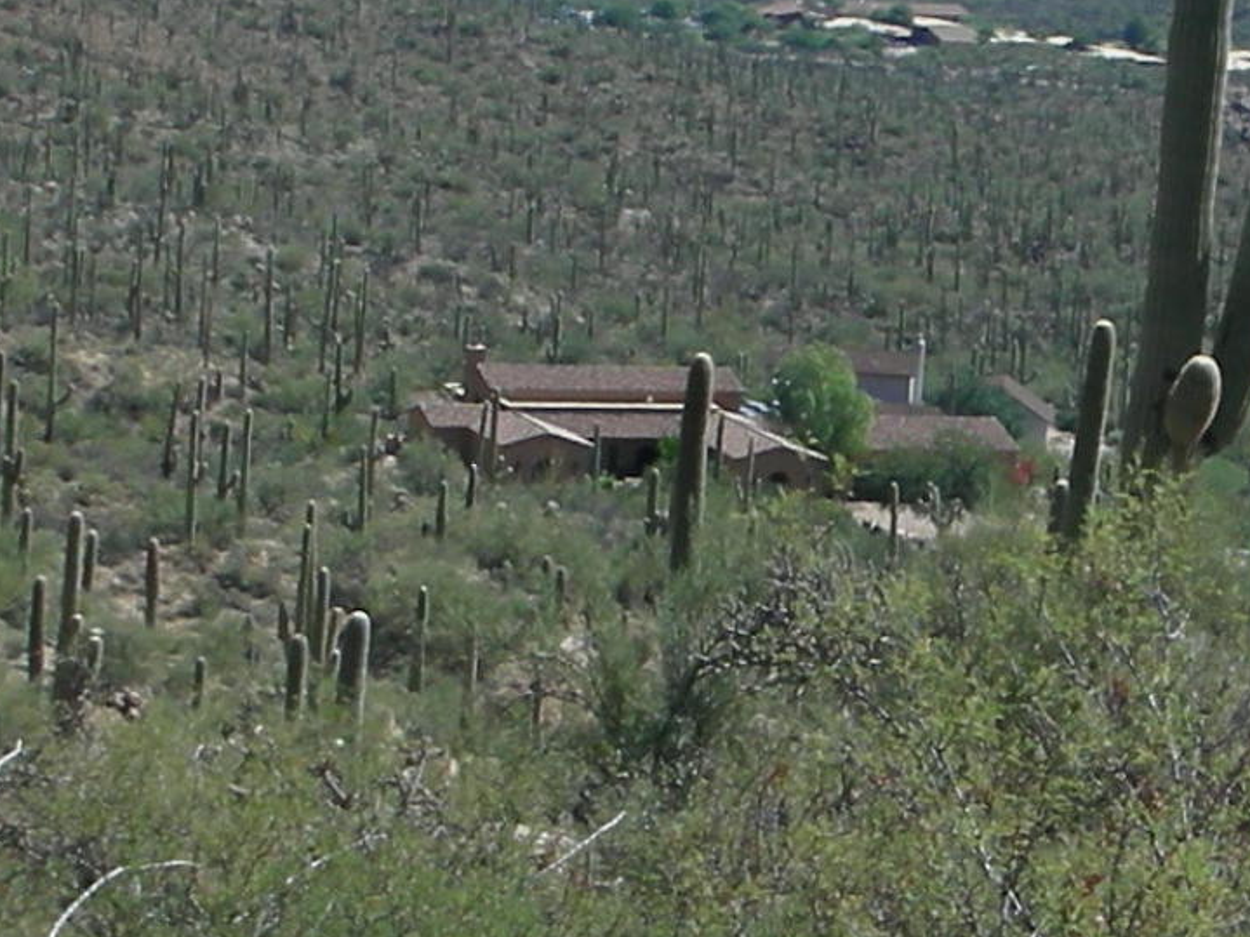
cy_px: 353
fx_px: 5271
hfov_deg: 13.5
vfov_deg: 10.2
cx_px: 817
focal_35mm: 146
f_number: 8.5
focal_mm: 5.8
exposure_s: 1/91.7
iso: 50
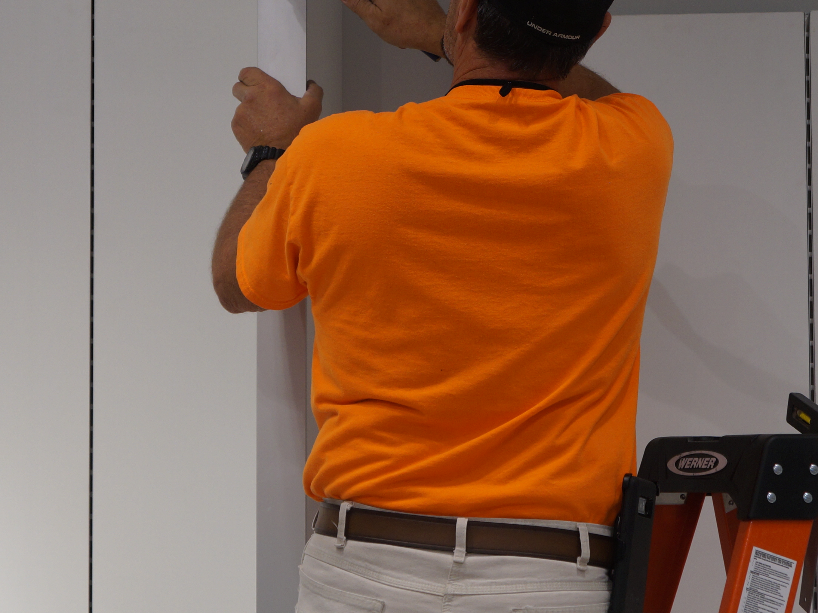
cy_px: 182
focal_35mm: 133
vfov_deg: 11.1
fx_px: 3143
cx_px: 398
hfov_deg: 14.8
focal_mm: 46
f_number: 5
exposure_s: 1/160
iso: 200
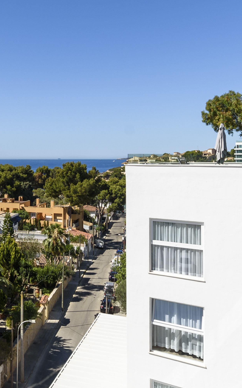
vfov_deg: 46.0
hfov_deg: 27.4
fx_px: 454
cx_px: -23
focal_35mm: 43
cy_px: 157
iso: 100
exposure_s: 1/500
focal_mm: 14
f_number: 8
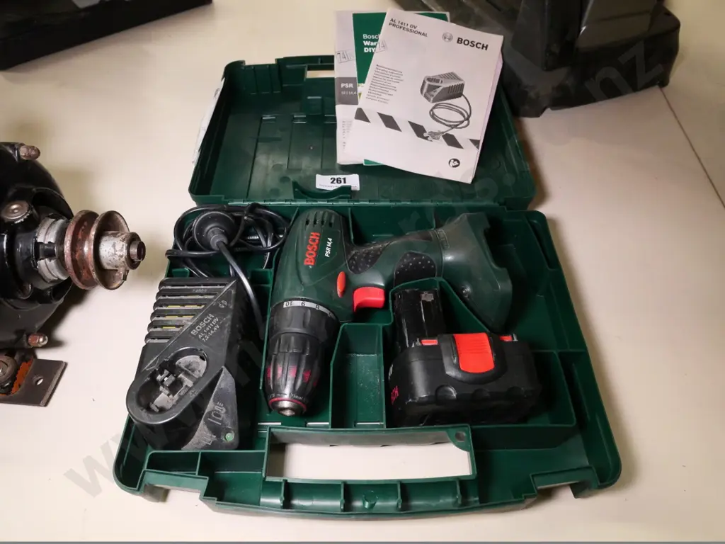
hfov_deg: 71.6
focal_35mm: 24
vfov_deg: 56.8
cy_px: 272
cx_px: 362
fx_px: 503
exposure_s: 1/320
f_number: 4.5
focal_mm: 12
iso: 3200
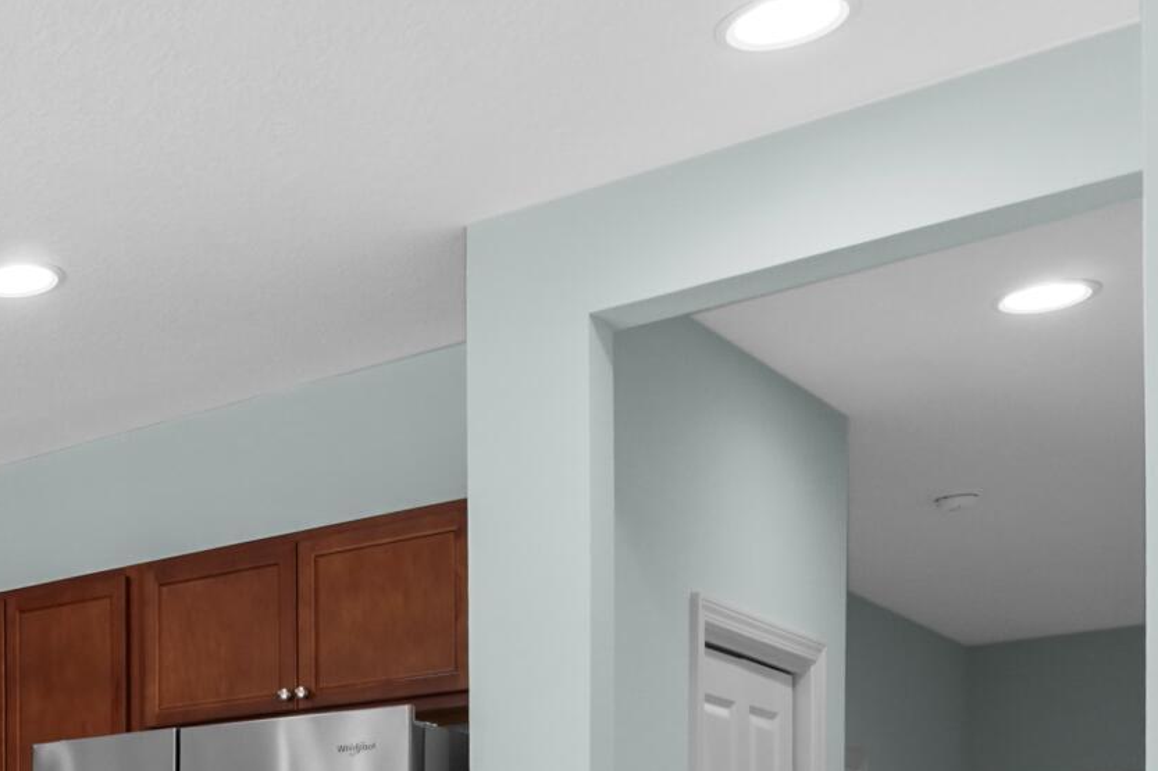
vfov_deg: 22.1
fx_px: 1737
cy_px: 1043
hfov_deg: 30.3
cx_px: -291
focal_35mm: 54
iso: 100
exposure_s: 1/5
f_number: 6.3
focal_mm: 10
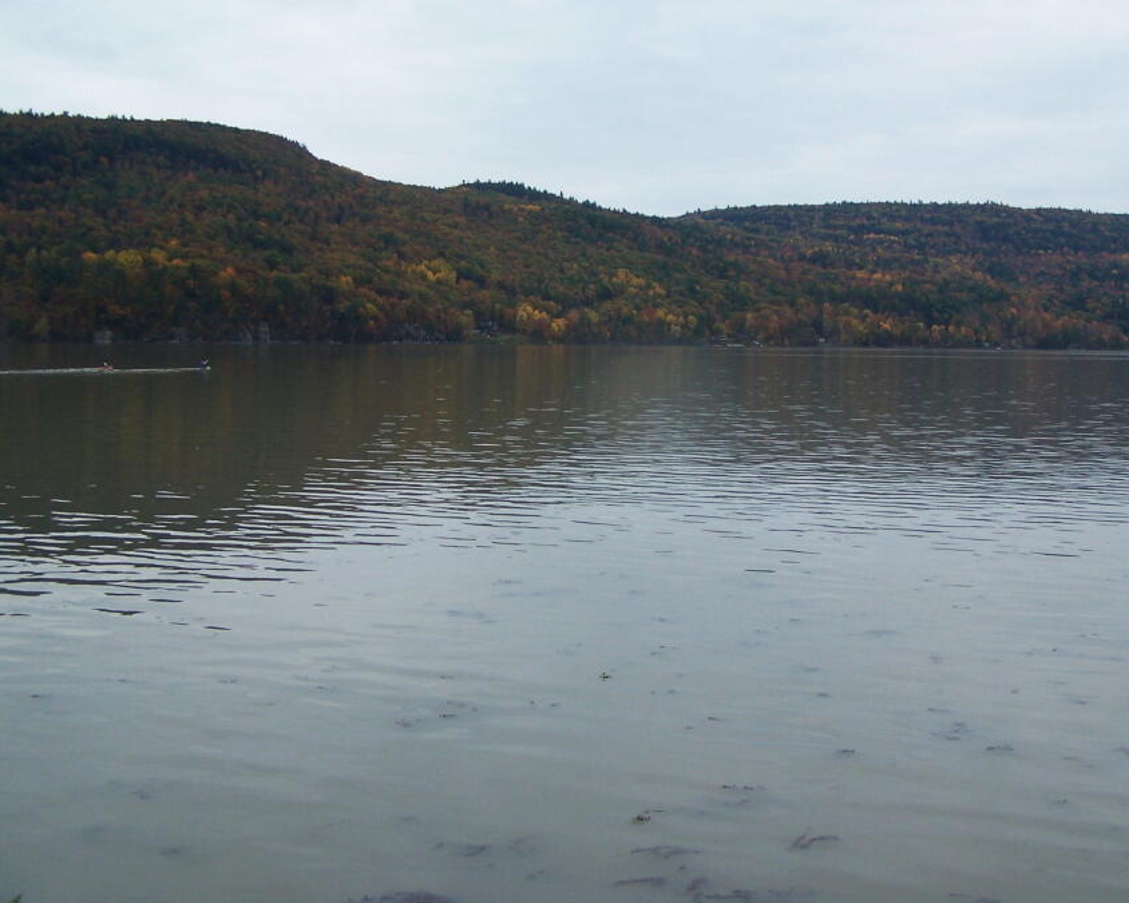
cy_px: 396
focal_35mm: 45
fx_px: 1503
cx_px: 682
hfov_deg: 41.0
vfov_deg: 33.4
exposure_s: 1/320
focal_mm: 6.3
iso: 80
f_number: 2.8
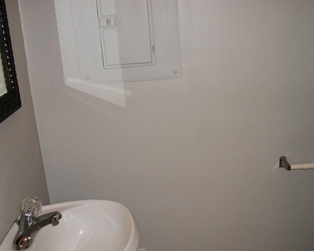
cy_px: 150
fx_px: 418
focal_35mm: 45
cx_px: 176
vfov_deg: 33.3
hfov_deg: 41.1
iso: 80
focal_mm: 5.7
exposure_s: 1/30
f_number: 2.9
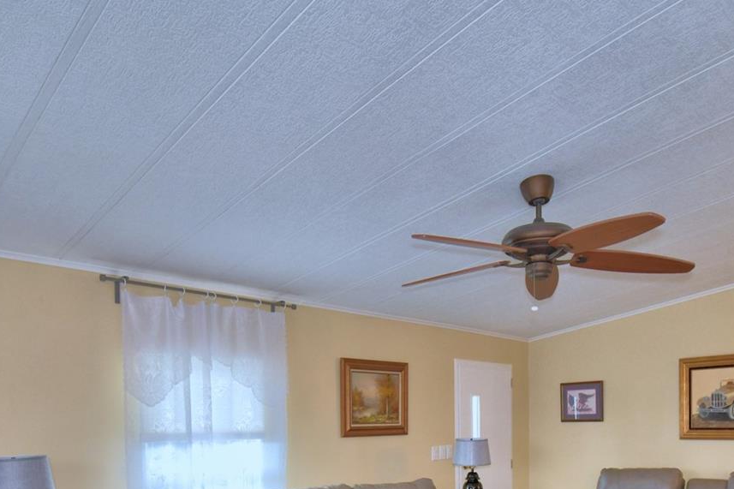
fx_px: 571
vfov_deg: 42.4
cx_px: 443
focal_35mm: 28
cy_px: 443
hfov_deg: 64.8
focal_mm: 10
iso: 280
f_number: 4.5
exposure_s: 1/30
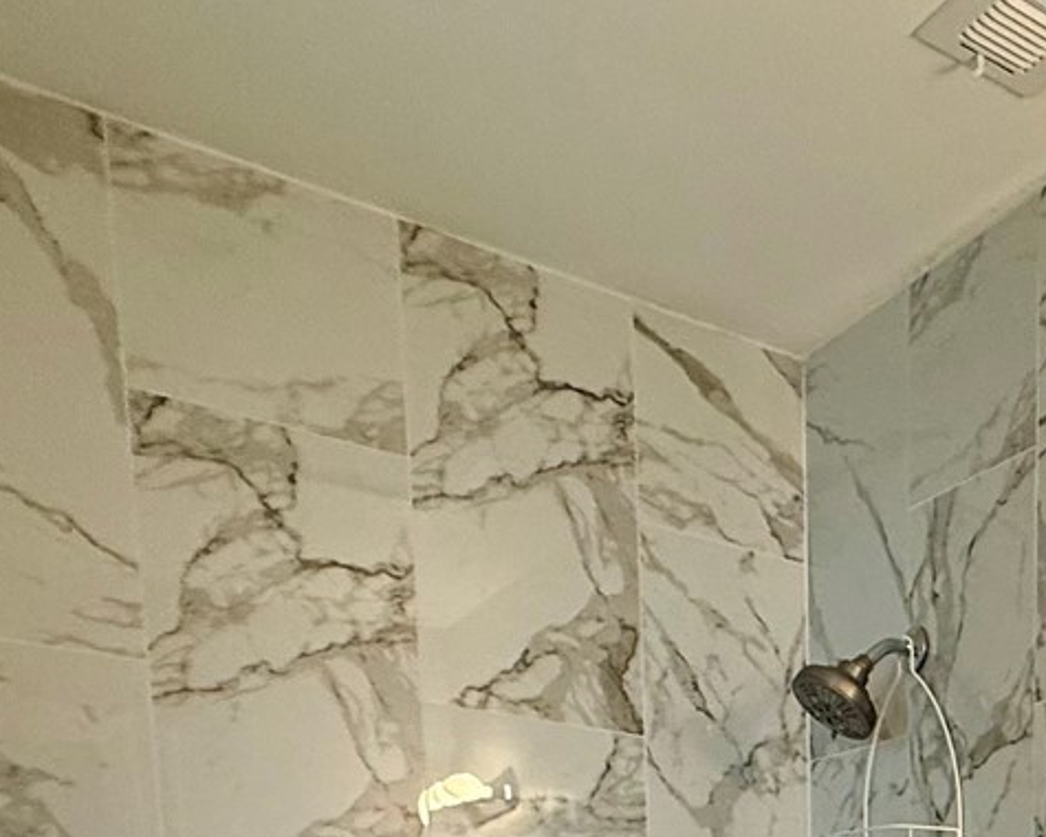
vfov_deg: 25.1
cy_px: 1249
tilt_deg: -8.8
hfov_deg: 34.8
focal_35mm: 46
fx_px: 1424
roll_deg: -1.0
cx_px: 1147
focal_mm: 2.22
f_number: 2.2
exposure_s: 1/120
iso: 160
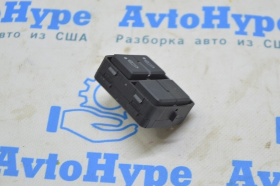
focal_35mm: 82
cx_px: 140
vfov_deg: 16.5
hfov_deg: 24.6
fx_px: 641
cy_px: 93
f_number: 5.6
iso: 400
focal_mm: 55
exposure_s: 1/20
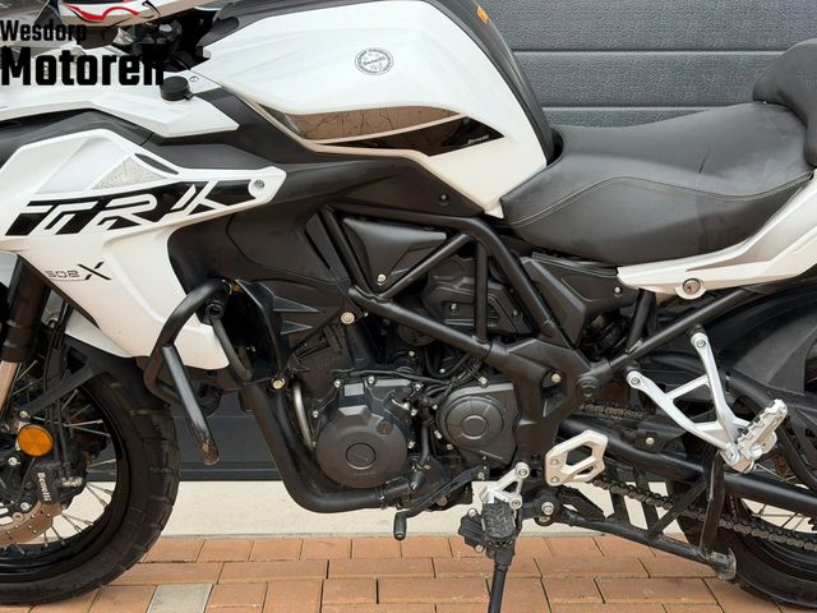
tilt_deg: -8.6
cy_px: 306
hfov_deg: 39.7
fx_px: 1133
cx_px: 408
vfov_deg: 30.3
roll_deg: +0.0
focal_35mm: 48
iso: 100
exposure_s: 1/657
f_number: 1.78
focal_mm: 6.76
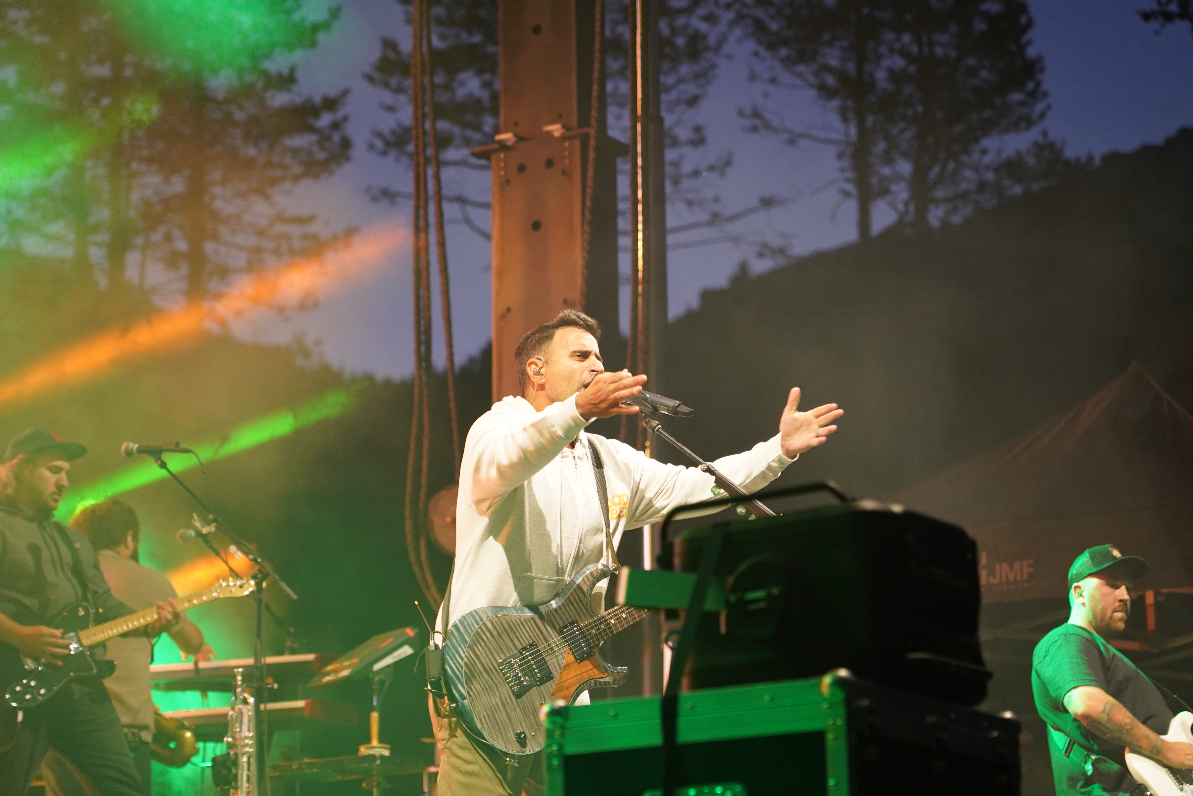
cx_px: 596
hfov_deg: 19.5
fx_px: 3479
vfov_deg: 13.0
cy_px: 398
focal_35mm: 105
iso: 1600
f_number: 4
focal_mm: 105
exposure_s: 1/160
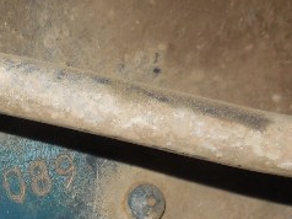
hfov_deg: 19.0
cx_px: 13
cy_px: 299
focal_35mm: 101
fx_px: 851
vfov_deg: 14.0
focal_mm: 5.3
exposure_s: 1/25
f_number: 3.2
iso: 125
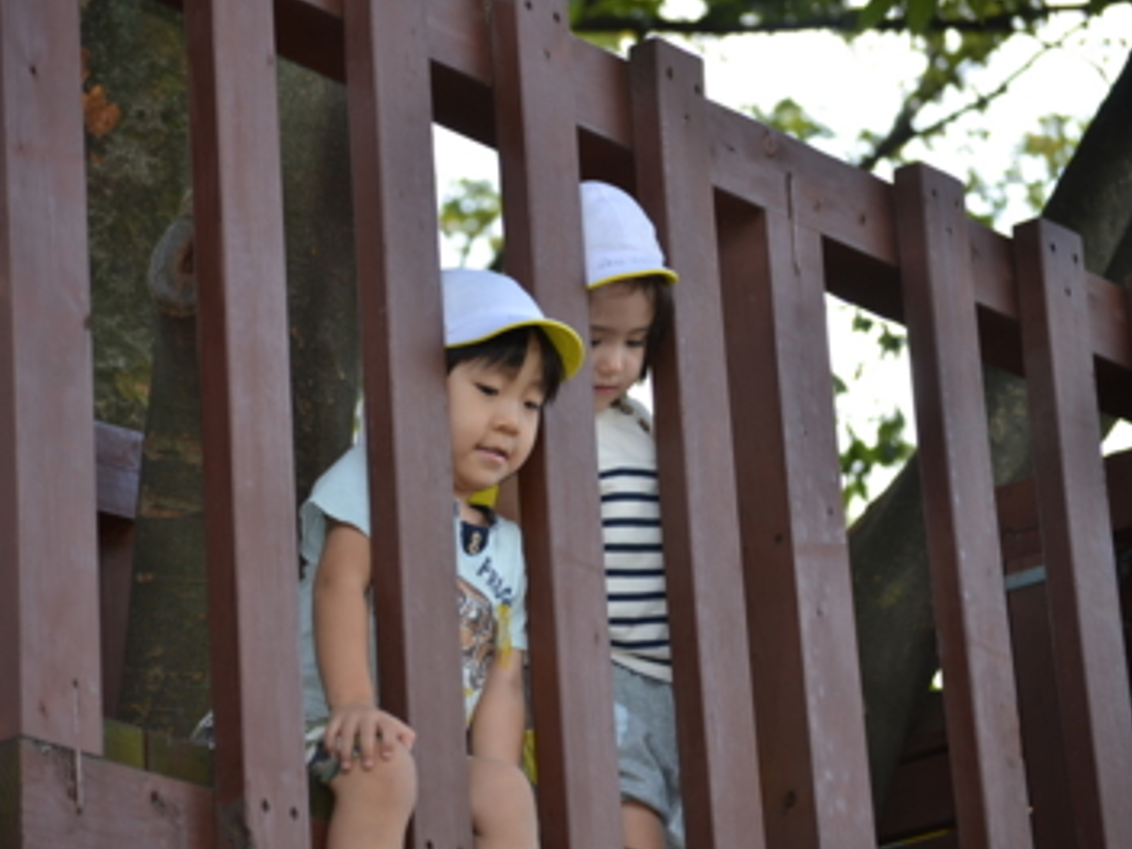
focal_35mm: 164
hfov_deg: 12.0
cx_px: 492
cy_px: 426
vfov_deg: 9.1
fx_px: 5363
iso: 125
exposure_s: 1/125
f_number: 4.5
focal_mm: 100
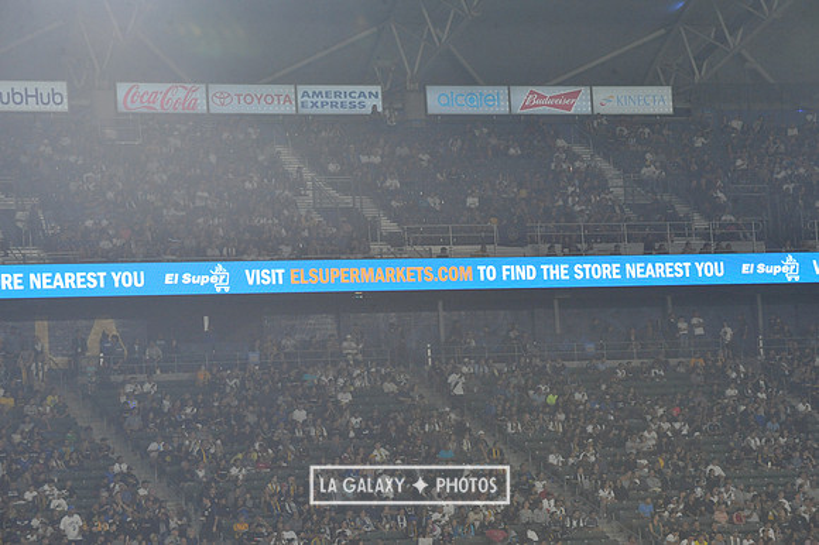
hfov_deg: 14.7
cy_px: 272
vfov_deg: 9.8
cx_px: 410
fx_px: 3183
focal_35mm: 140
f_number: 9
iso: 3200
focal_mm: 140
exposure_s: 1/320
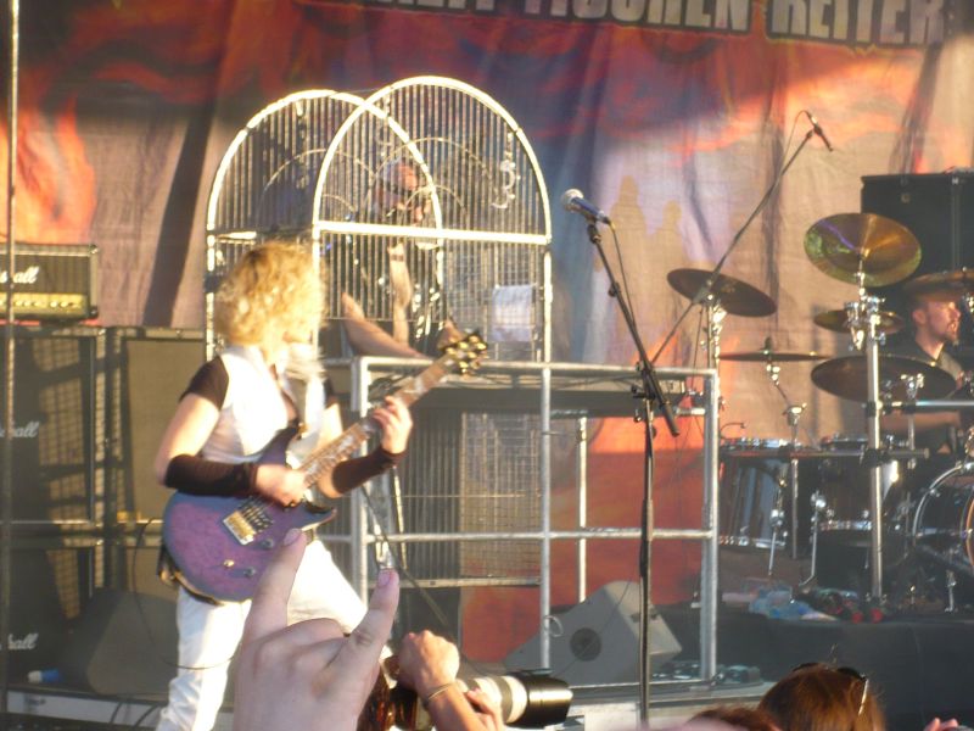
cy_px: 366
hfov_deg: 16.4
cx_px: 487
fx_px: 3376
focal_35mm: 120
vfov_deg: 12.3
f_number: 5.6
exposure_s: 1/40
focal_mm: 16.4
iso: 100
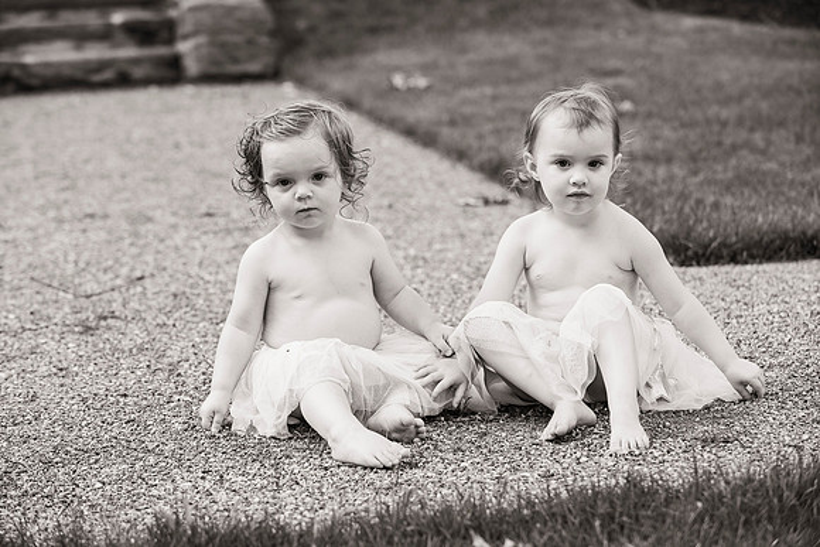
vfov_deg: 16.1
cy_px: 264
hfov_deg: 24.0
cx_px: 396
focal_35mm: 85
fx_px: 1931
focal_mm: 82
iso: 640
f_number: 4
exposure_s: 1/1000
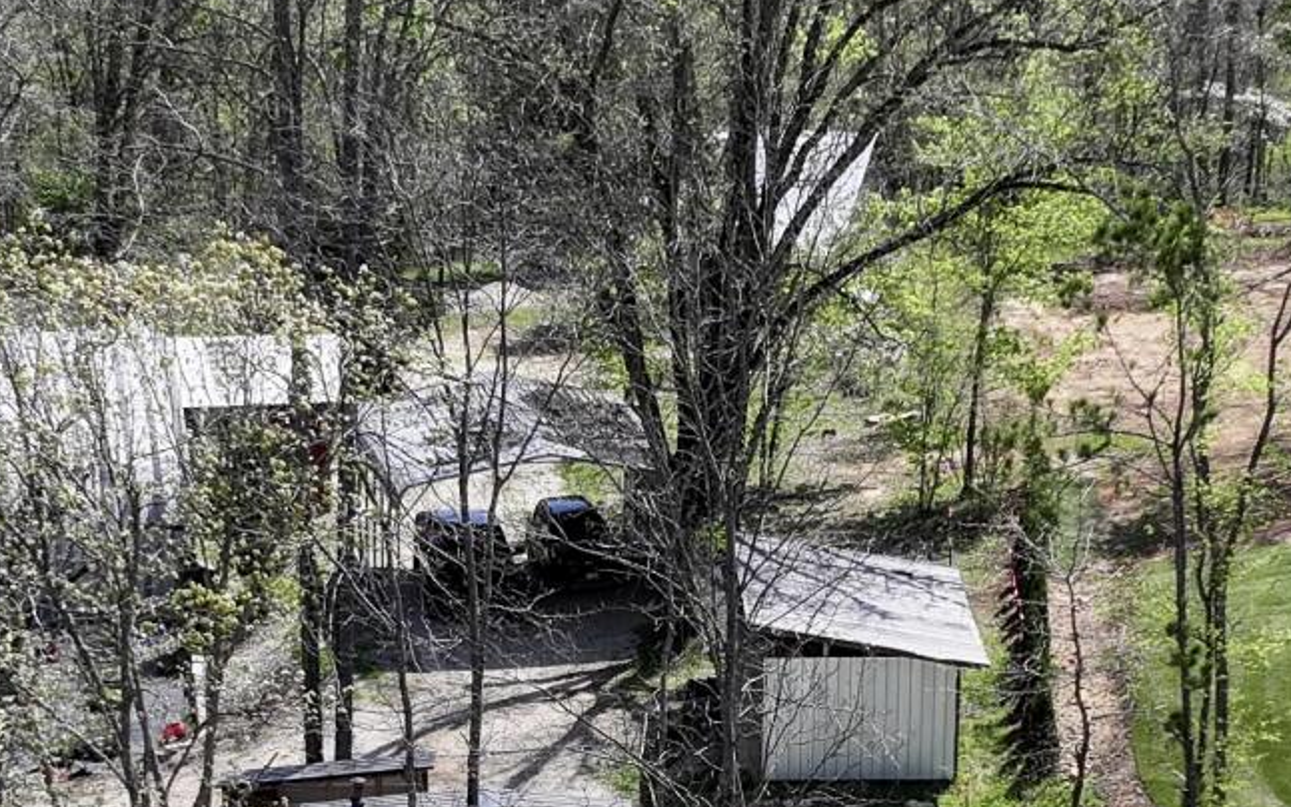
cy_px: 940
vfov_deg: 10.9
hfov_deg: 17.7
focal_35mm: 118
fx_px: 4152
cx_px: 510
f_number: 2.8
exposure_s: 1/3200
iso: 190
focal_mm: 12.29
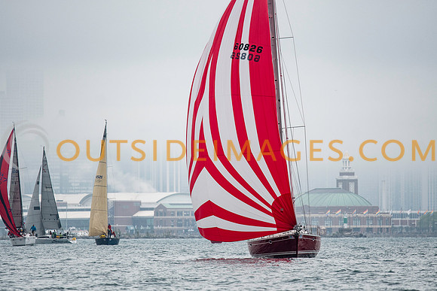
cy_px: 146
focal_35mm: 458
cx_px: 218
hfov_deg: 4.5
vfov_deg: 3.0
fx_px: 5565
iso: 400
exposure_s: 1/2500
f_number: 4.5
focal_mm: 300
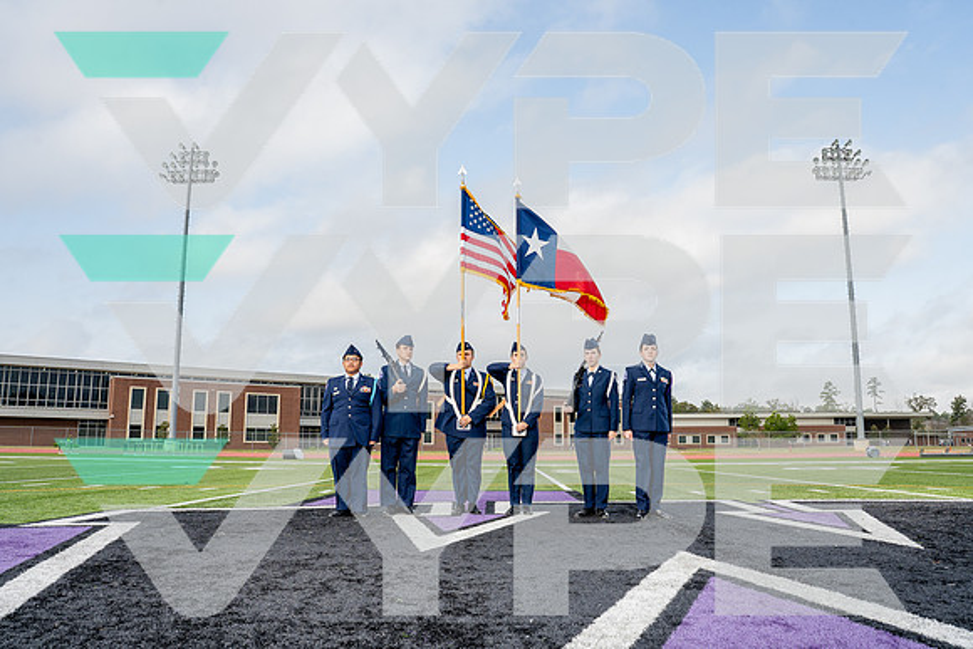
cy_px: 324
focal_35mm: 27
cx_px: 486
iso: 320
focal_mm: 27
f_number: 8
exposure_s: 1/250
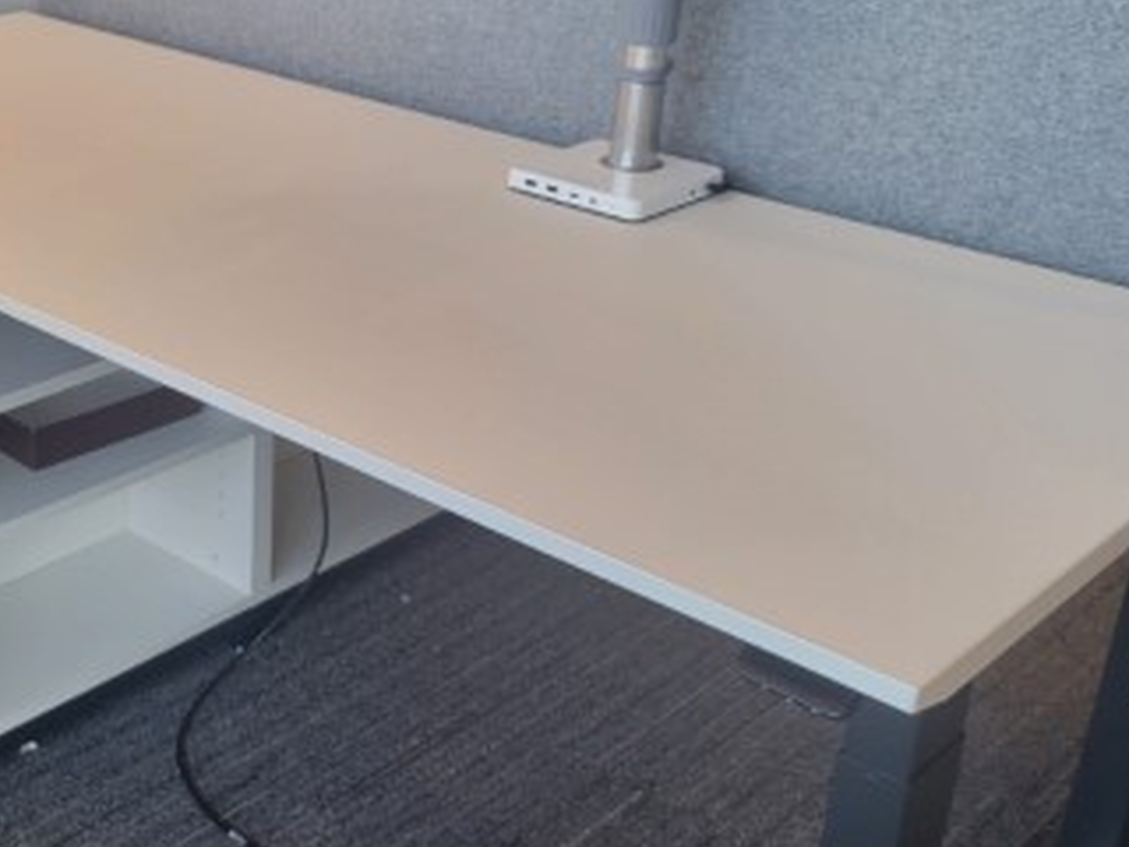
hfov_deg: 35.4
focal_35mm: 52
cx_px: 191
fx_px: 1696
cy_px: 434
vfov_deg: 28.0
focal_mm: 5.4
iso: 100
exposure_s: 1/120
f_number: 1.8
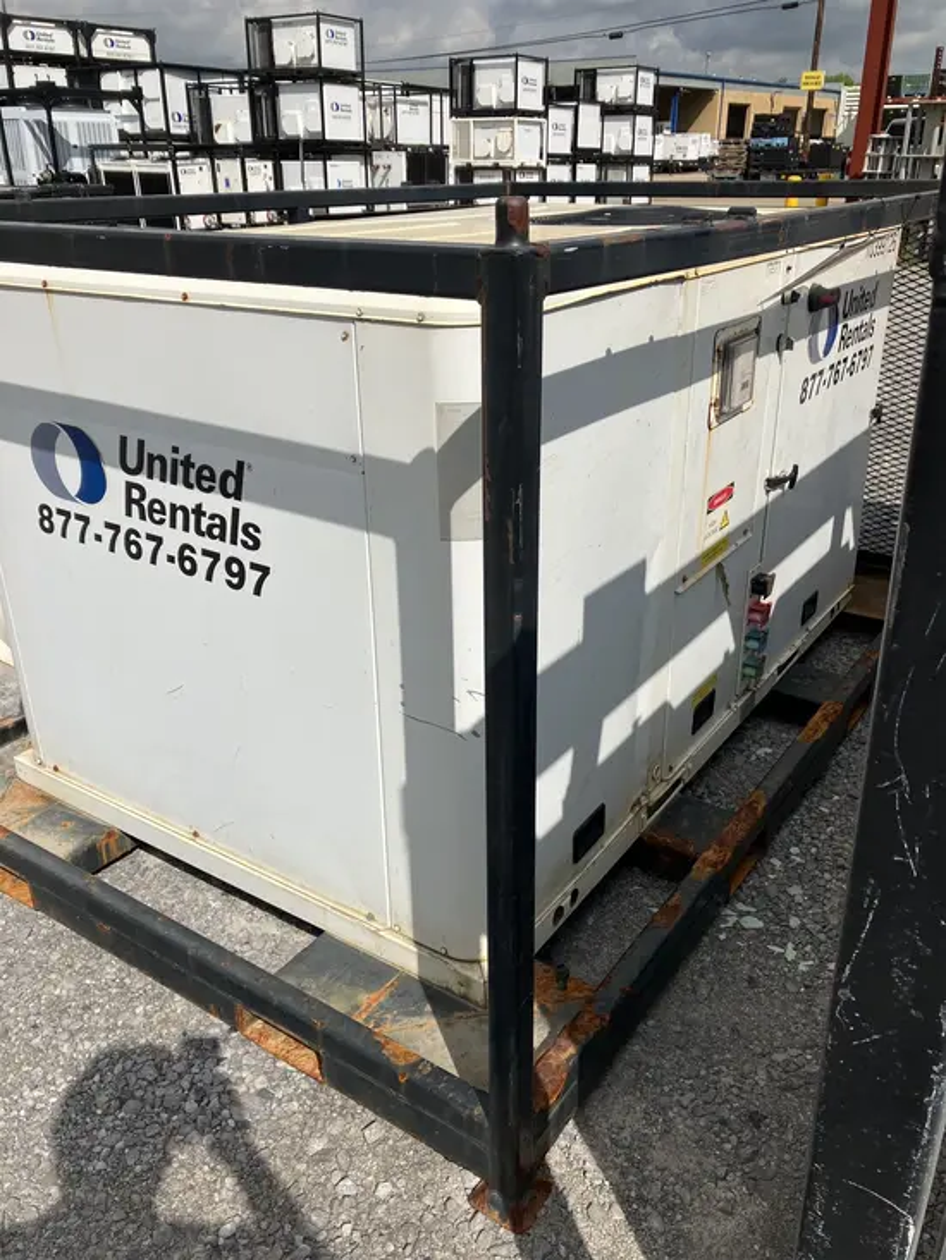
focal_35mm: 28
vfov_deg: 63.4
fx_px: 1020
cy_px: 630
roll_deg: +0.4
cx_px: 473
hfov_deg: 49.8
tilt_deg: -25.1
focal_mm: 3.99
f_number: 1.8
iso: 32
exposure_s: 1/4878
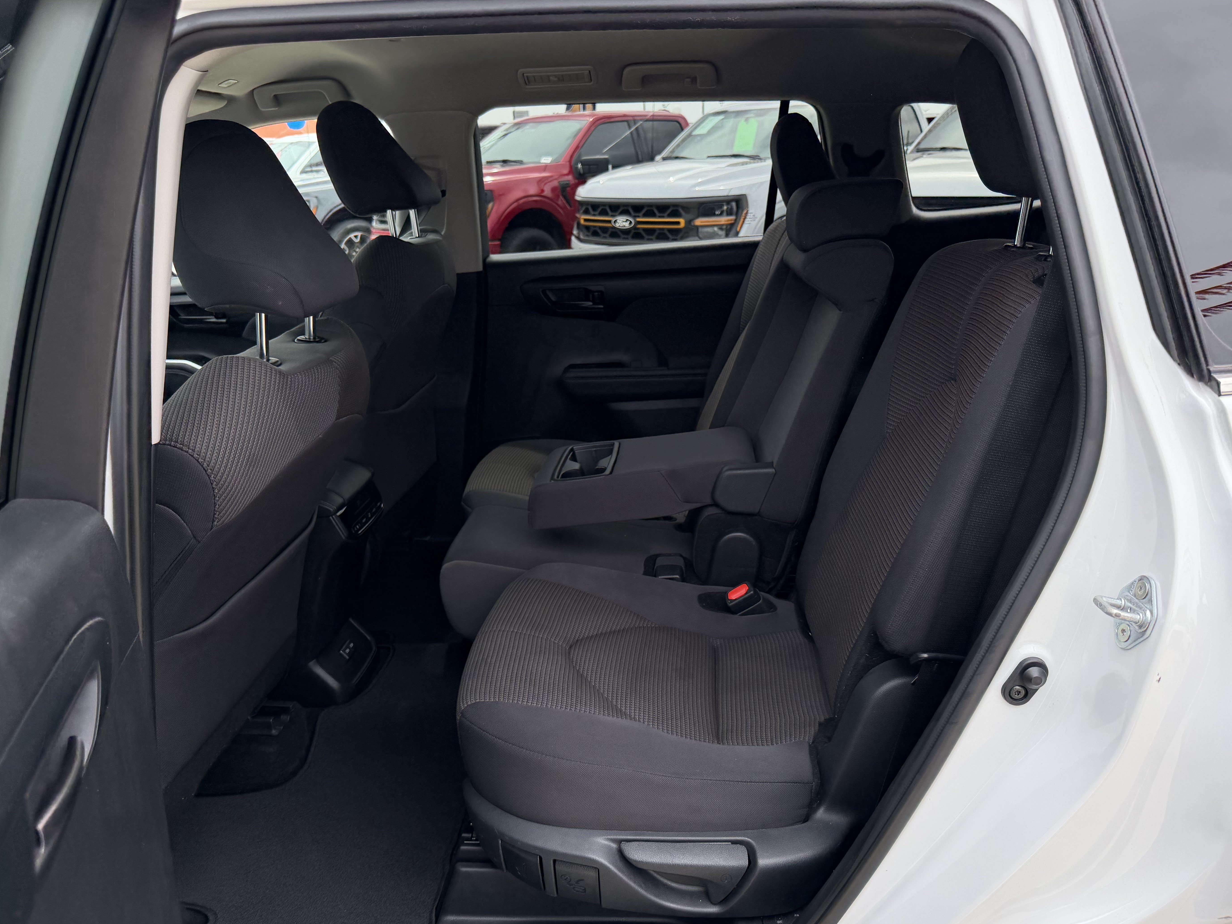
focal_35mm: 25
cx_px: 630
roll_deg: -0.9
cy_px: 463
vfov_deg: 54.9
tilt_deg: -16.5
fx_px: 890
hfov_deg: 69.4
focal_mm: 6.76
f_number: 1.78
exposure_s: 1/1618
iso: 100
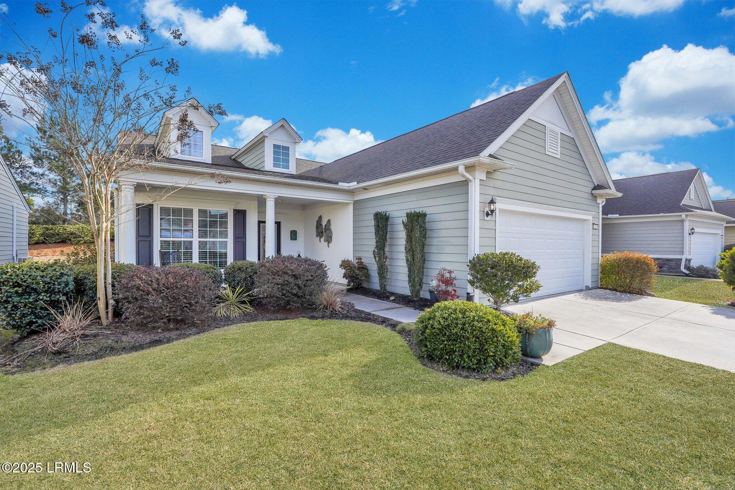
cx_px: 368
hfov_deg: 95.0
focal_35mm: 16
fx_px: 337
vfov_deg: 72.0
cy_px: 245
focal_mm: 16.5
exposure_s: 1/500
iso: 320
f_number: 9
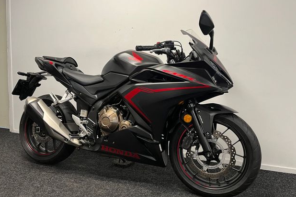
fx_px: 230
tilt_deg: -5.8
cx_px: 148
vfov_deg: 46.4
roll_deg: -1.4
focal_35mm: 28
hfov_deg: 65.5
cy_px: 103
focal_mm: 5.1
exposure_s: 1/50
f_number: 1.6
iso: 100
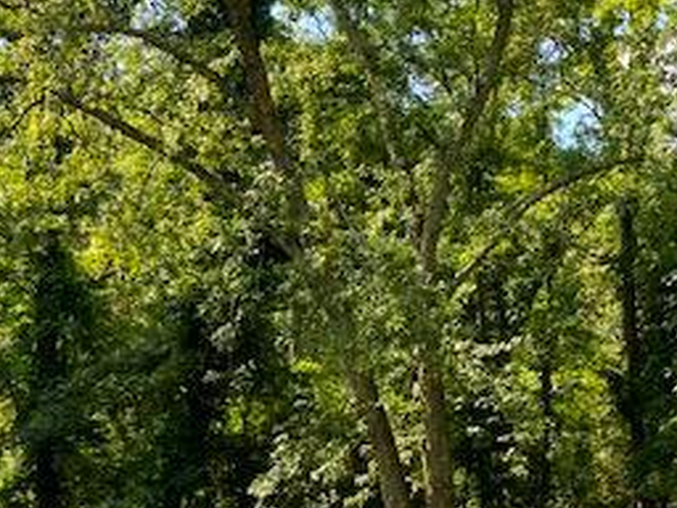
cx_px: 410
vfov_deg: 22.1
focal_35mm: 65
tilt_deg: -1.6
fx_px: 1271
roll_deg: +0.6
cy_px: 455
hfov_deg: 29.7
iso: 32
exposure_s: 1/616
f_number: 1.8
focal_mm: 4.25
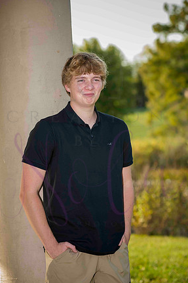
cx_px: 94
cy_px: 140
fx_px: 917
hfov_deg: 11.7
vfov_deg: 17.5
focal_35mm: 117
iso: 800
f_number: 5
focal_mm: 112
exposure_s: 1/640
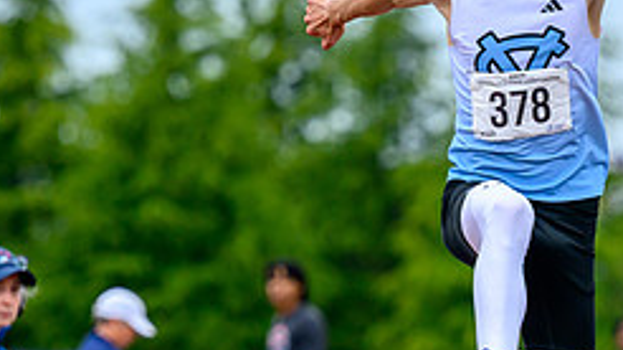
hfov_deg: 3.9
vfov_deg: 2.2
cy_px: 171
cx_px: 482
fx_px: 9047
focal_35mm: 548
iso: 450
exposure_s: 1/2500
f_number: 3.2
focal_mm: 175
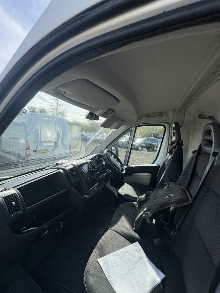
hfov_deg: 78.0
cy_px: 153
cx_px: 104
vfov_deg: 94.4
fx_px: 136
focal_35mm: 16
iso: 50
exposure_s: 1/804
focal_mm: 2.22
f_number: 2.2
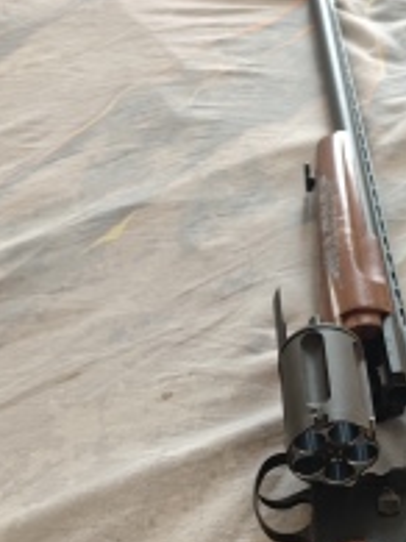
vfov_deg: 30.9
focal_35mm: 55
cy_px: 607
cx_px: 281
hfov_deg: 26.3
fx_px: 861
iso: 400
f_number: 2
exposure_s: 1/80.4
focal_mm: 8.72
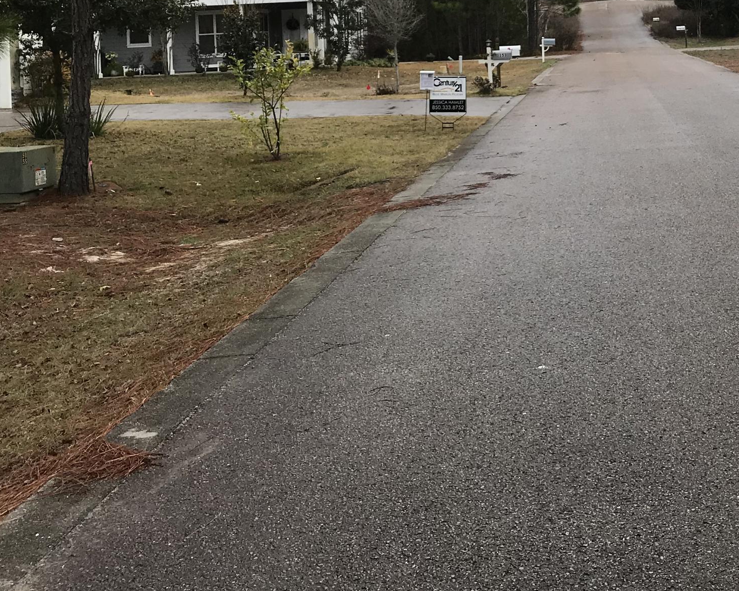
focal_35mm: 56
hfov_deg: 32.5
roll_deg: +1.5
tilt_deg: +2.6
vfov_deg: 26.0
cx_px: 610
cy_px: 28
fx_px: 1225
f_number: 1.8
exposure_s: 1/1076
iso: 20
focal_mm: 3.99
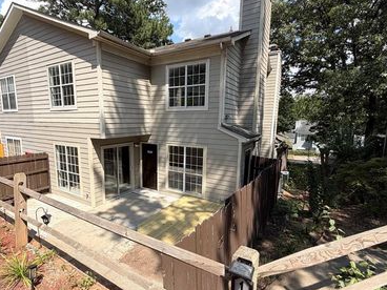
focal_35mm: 19
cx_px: 171
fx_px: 212
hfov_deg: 84.3
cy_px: 153
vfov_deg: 68.6
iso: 25
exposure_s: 1/770
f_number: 2.2
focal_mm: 2.22
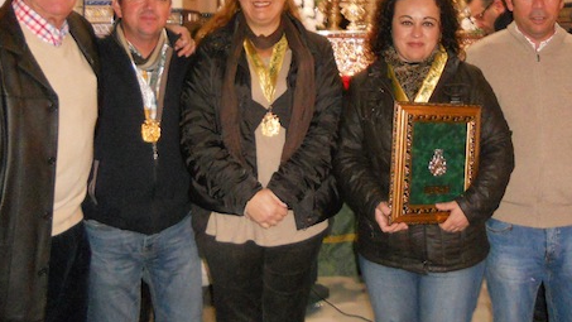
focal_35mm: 52
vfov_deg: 22.0
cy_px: -20
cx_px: 391
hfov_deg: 39.3
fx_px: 789
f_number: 3.2
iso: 500
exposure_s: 1/25
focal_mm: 4.9
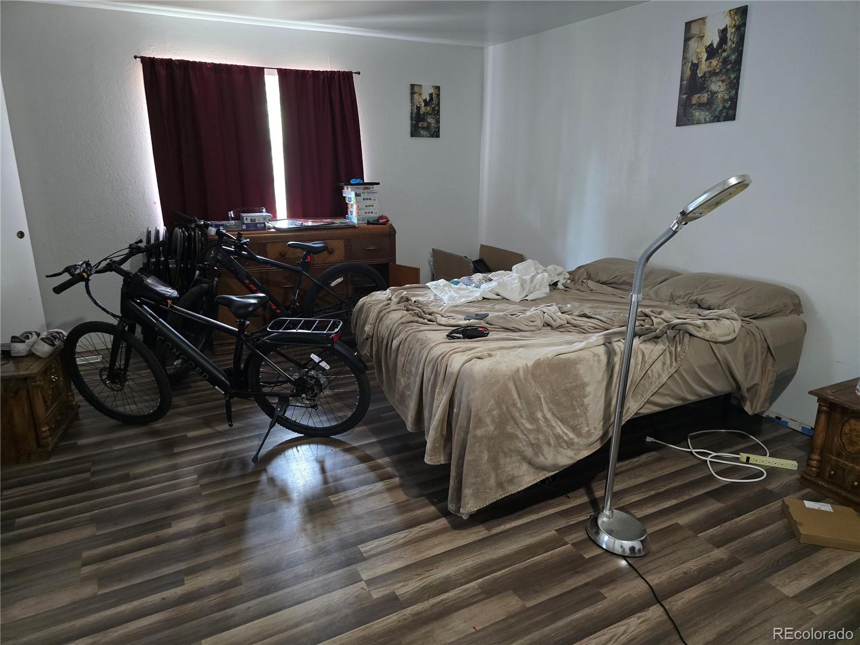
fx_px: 571
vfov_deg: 58.9
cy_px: 322
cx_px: 430
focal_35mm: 23
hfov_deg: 73.9
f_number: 1.7
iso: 1000
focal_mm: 6.3
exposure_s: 1/60
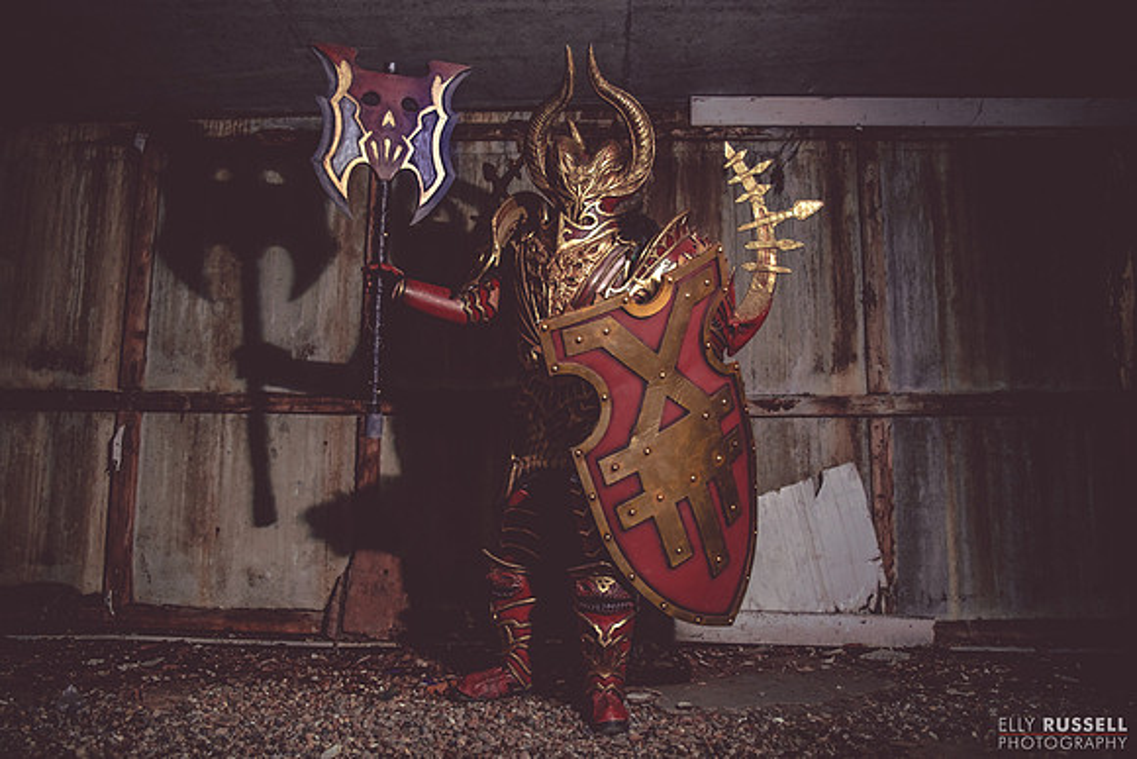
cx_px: 568
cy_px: 380
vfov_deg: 50.5
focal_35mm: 25
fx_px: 804
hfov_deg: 70.5
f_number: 2.8
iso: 160
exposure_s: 1/1600
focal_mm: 24
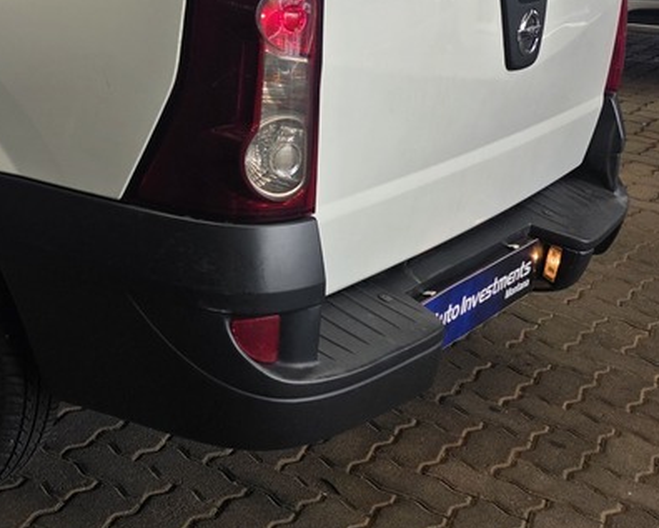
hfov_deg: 30.4
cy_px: 15
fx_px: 1132
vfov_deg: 25.1
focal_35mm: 58
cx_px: 15
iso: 40
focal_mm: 6.25
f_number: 1.7
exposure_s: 1/180
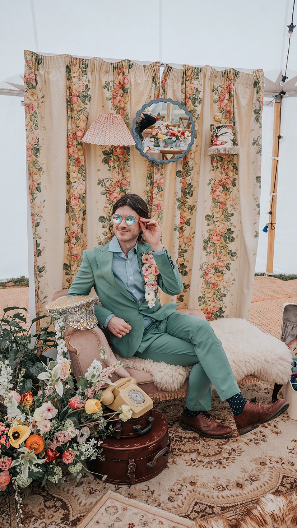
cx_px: 161
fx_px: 441
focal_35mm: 32
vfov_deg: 61.8
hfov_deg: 37.2
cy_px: 266
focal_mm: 29.5
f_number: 6.3
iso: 250
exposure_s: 1/250
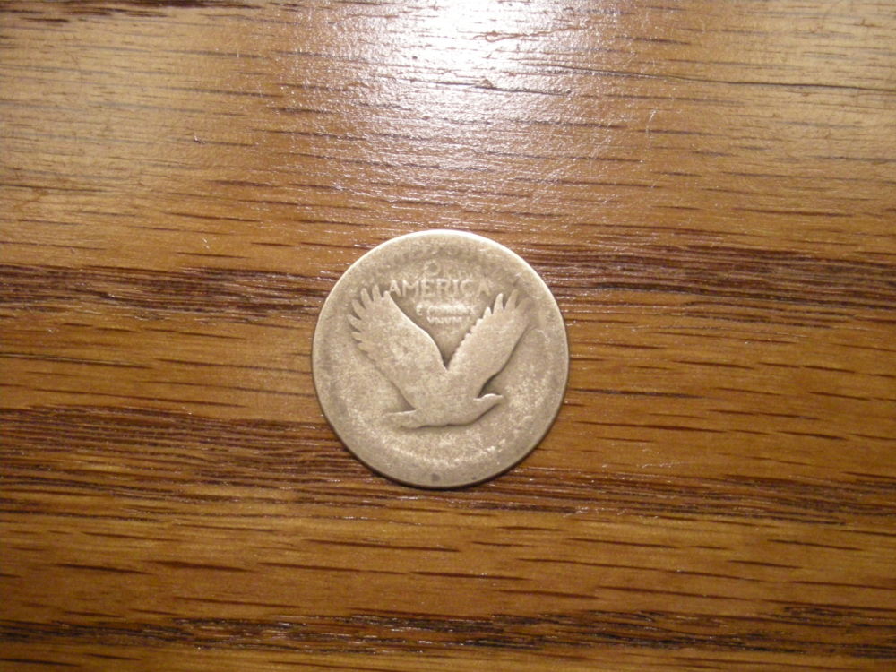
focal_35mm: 76
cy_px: 336
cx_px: 448
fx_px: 1967
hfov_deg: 25.7
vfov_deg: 19.4
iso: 400
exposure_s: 1/43
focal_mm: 12.3
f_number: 3.9
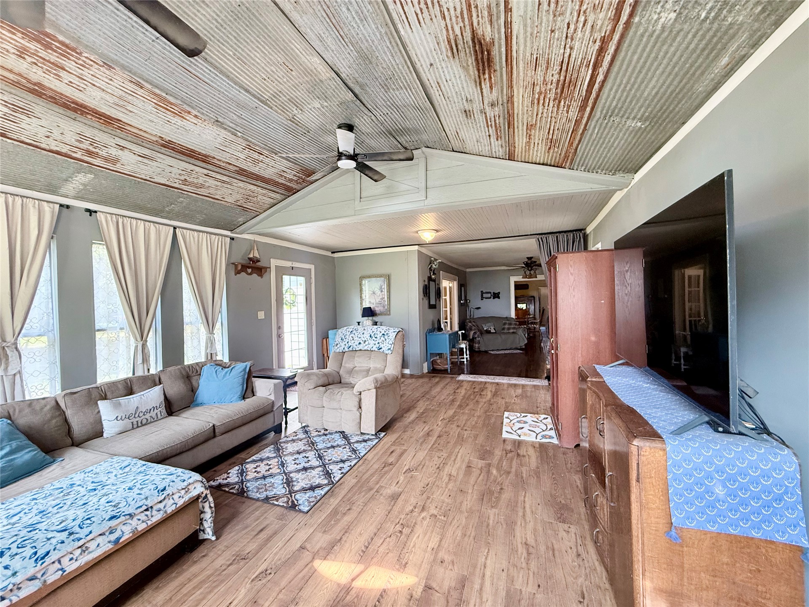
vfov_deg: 85.7
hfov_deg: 102.1
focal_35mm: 14
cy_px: 304
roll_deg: +1.3
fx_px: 327
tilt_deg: -0.2
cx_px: 404
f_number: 2.2
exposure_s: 1/99
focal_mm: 2.22
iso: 320
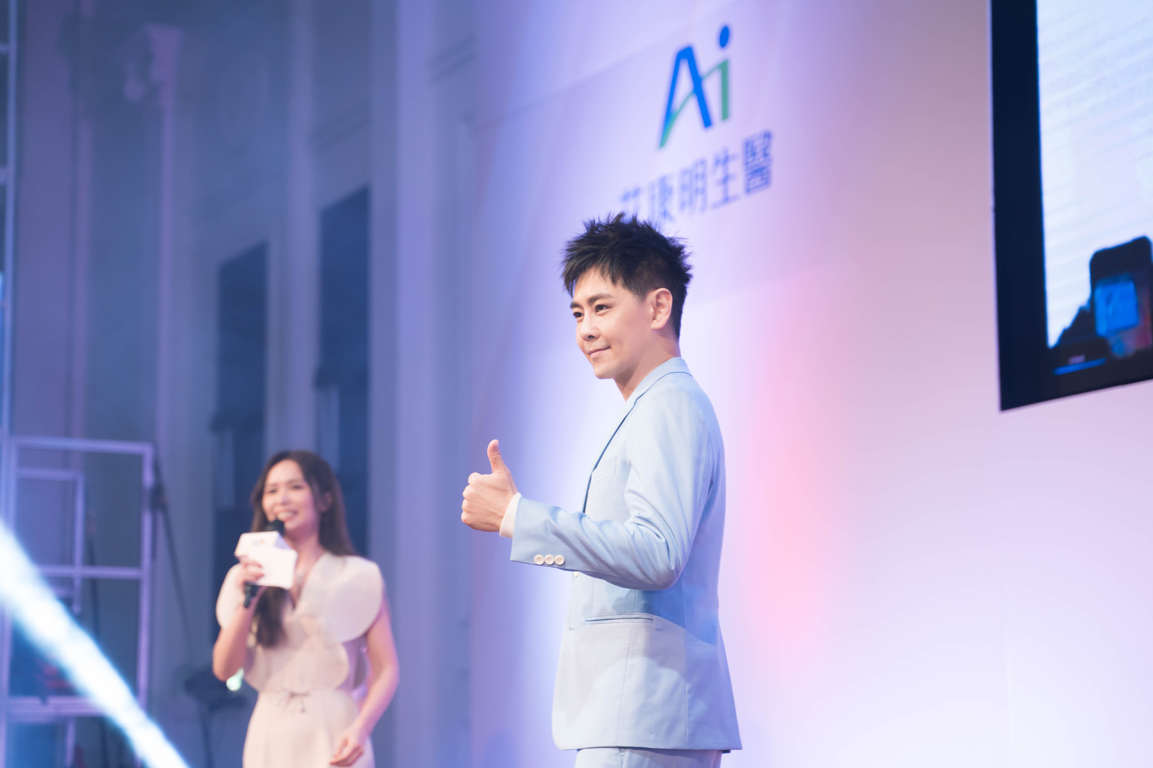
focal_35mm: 75
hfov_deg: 27.0
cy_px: 384
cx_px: 576
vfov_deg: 18.2
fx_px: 2402
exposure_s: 1/200
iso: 1000
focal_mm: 75
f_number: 2.8
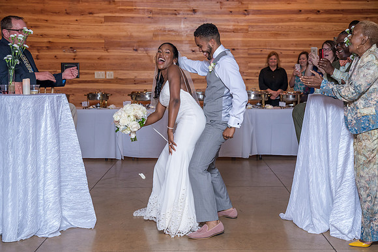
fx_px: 652
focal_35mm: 62
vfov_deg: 21.9
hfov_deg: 32.3
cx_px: 219
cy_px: 117
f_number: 4.5
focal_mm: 52
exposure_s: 1/200
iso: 2000
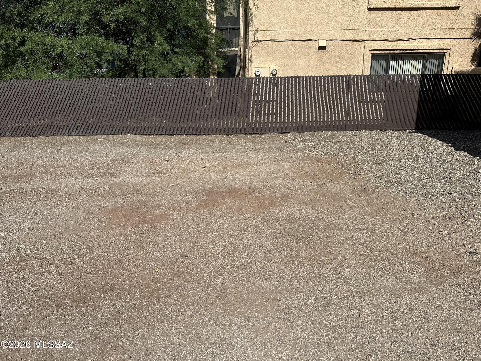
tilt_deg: -15.2
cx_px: 240
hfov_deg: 71.6
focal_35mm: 24
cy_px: 180
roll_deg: +1.1
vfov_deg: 56.8
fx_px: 333
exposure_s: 1/8197
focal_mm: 6.86
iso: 80
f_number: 1.78
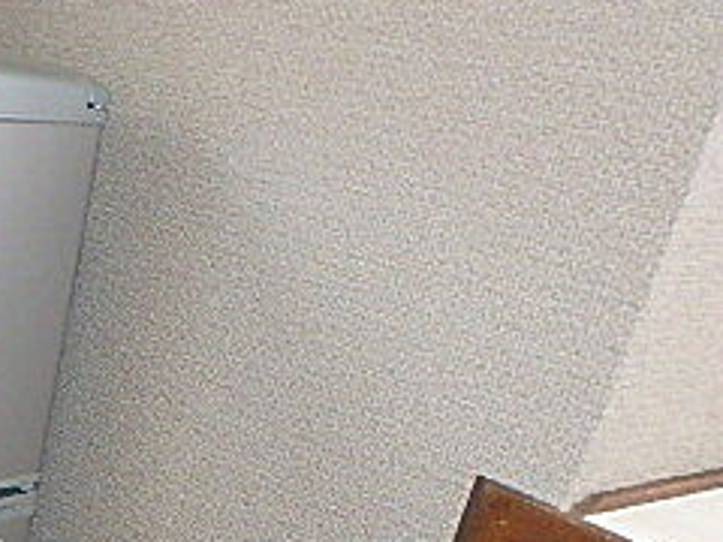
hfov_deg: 28.8
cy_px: 560
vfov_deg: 24.7
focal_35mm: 56
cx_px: -187
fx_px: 1170
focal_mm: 3.7
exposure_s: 1/30
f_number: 3.5
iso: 400
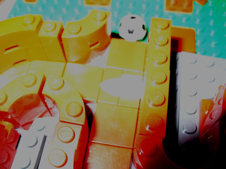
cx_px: 113
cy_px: 84
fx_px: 242
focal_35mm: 37
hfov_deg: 50.1
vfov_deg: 38.7
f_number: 2.8
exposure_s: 1/60
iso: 400
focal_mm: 6.1
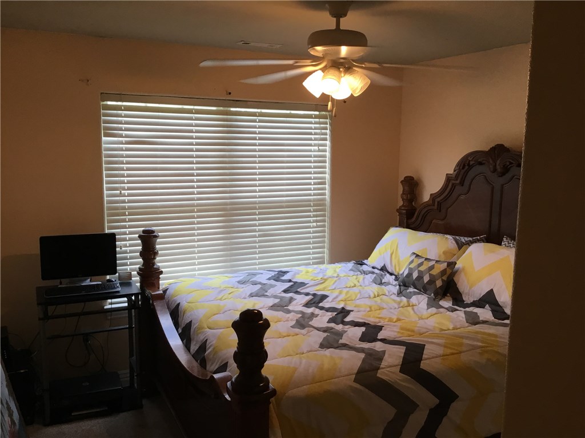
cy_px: 219
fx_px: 524
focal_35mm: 31
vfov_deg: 45.4
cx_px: 292
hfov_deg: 58.4
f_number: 2.4
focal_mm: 3.3
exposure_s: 1/30
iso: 50
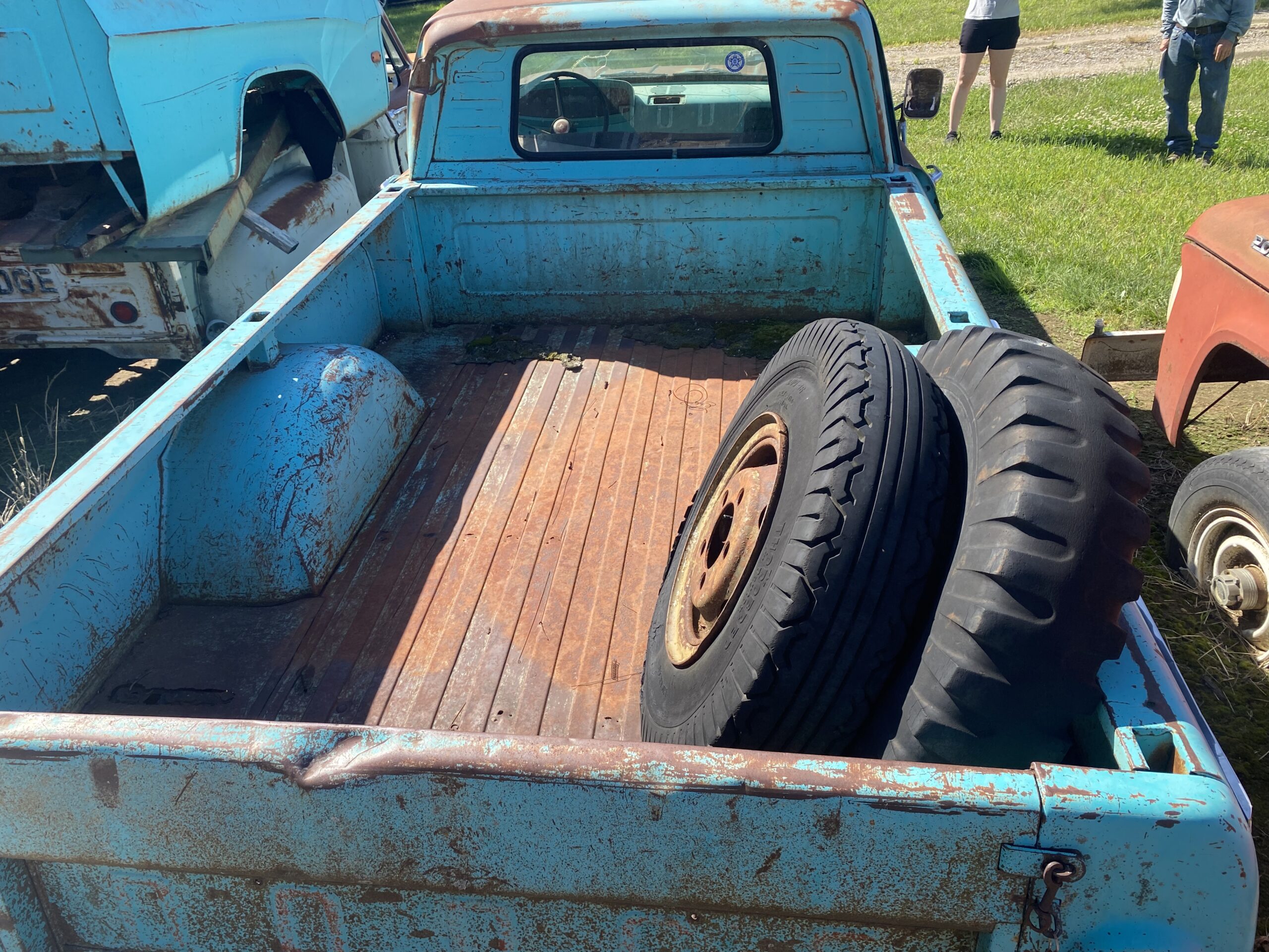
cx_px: 634
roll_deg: +5.0
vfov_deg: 53.1
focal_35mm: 26
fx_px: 953
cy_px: 476
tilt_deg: -29.3
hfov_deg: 67.3
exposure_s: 1/858
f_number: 1.8
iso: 32
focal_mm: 4.25
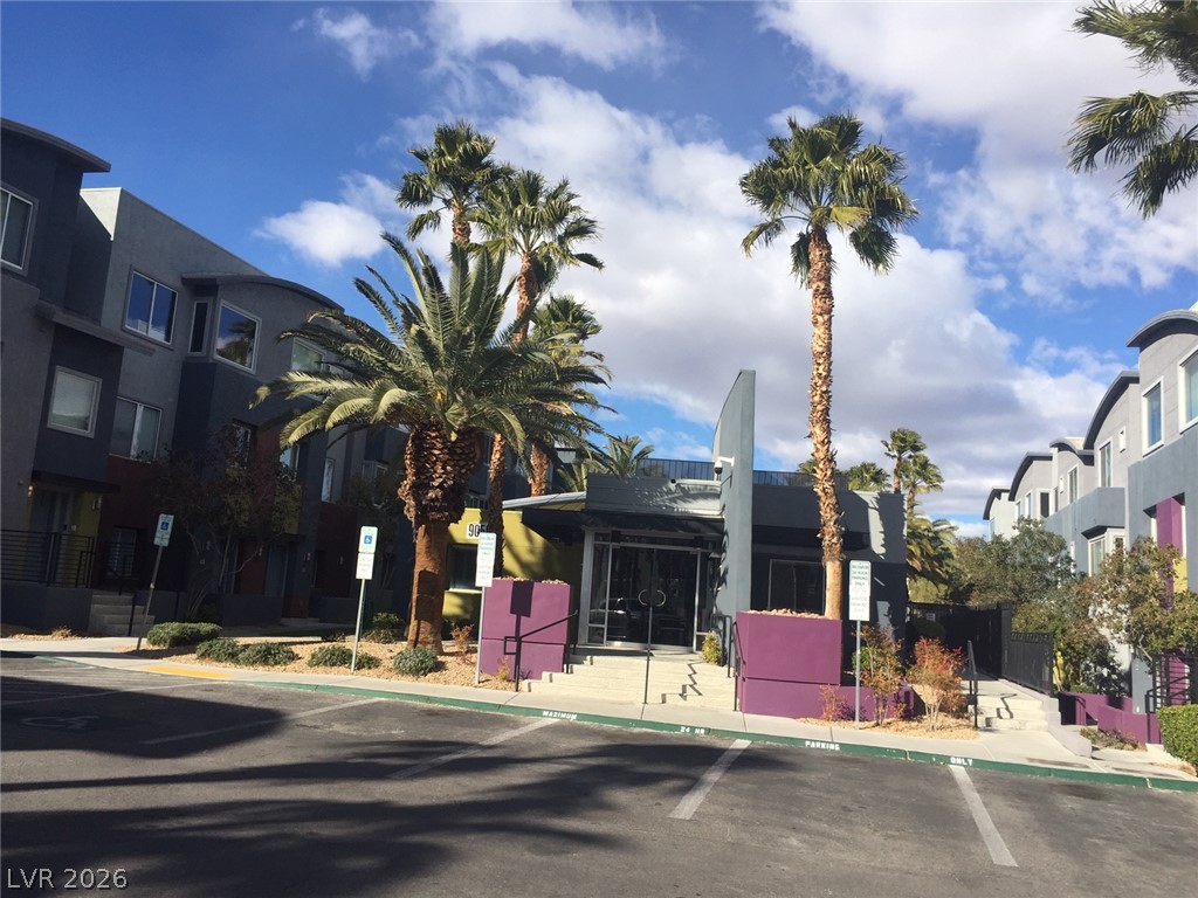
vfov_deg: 48.2
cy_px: 449
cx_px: 599
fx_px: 1004
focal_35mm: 29
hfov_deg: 61.7
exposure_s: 1/1980
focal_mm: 4.15
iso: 32
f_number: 2.2
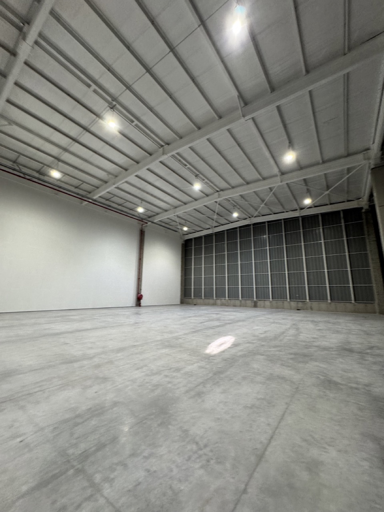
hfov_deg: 85.7
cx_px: 192
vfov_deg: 102.1
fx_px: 207
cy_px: 256
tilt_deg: +7.5
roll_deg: -0.2
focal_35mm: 14
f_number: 2.2
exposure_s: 1/99
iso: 200
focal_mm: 2.22
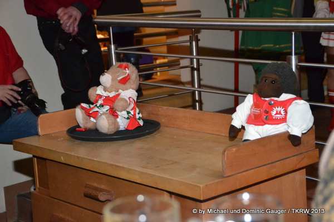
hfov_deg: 28.1
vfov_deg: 18.9
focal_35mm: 72
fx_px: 668
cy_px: 111
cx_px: 167
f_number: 4.8
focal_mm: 48
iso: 3200
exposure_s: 1/60
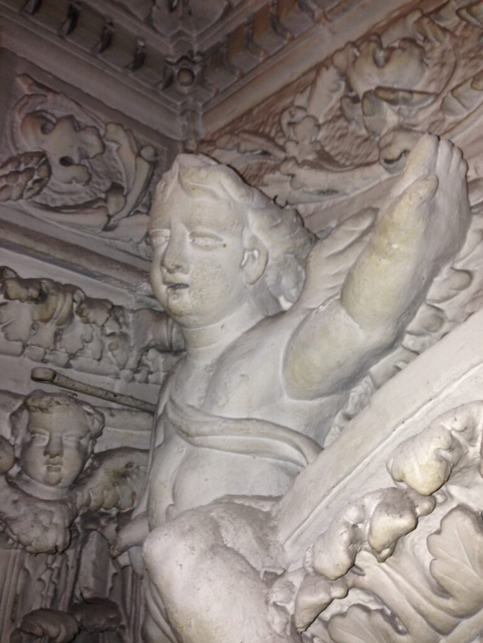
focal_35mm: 33
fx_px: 614
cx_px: 242
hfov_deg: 42.9
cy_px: 322
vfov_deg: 55.4
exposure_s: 1/16
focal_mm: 4.13
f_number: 2.4
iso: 64
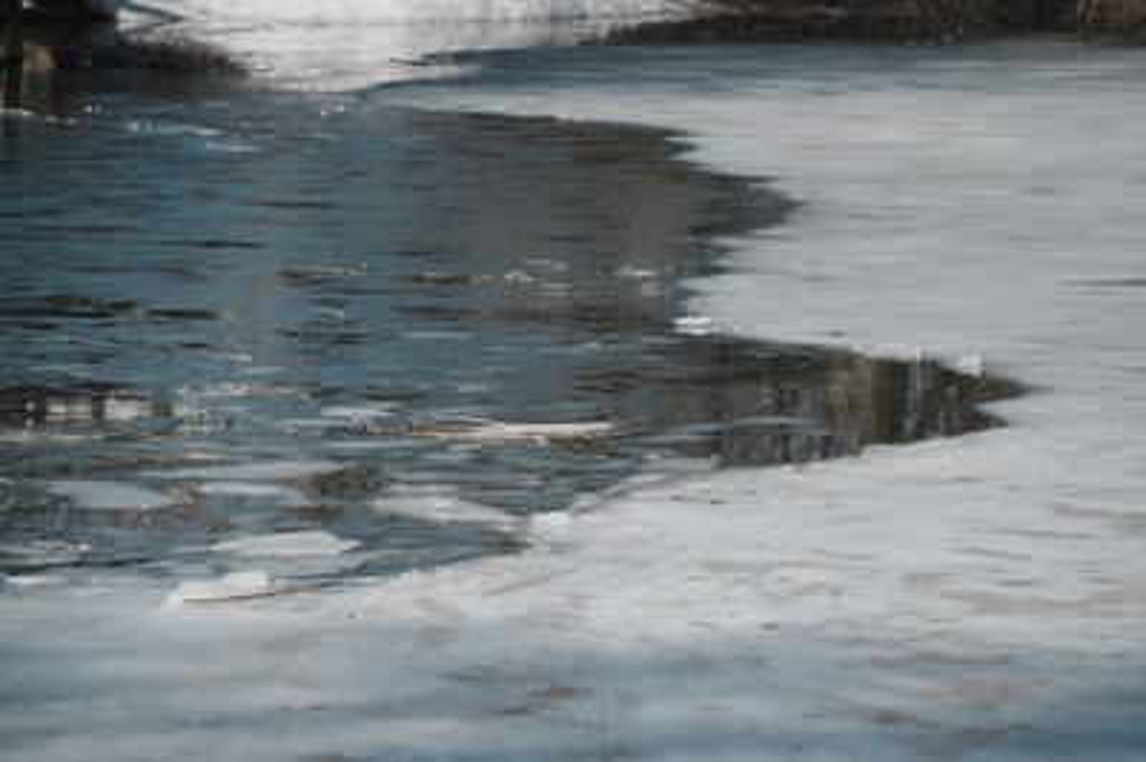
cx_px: 573
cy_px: 381
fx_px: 7602
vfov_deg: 5.7
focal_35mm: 239
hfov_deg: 8.6
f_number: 8
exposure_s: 1/1250
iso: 200
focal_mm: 239
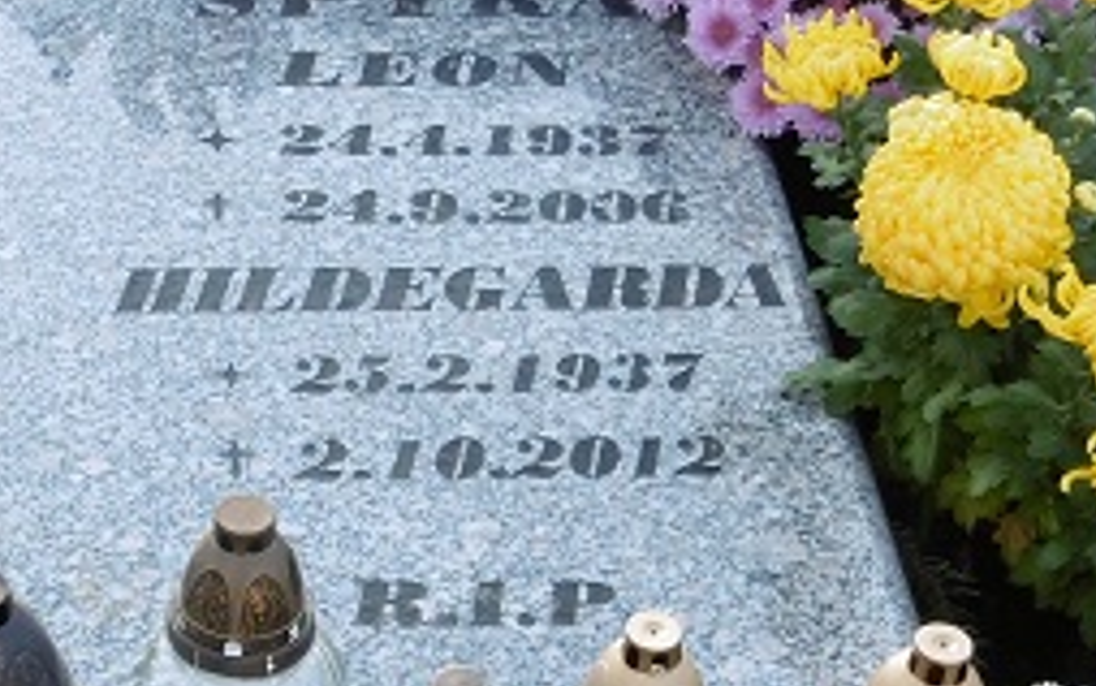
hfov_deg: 25.5
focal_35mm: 80
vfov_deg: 16.1
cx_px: 255
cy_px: 630
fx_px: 2391
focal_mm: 4.3
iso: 100
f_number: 3.1
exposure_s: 1/100
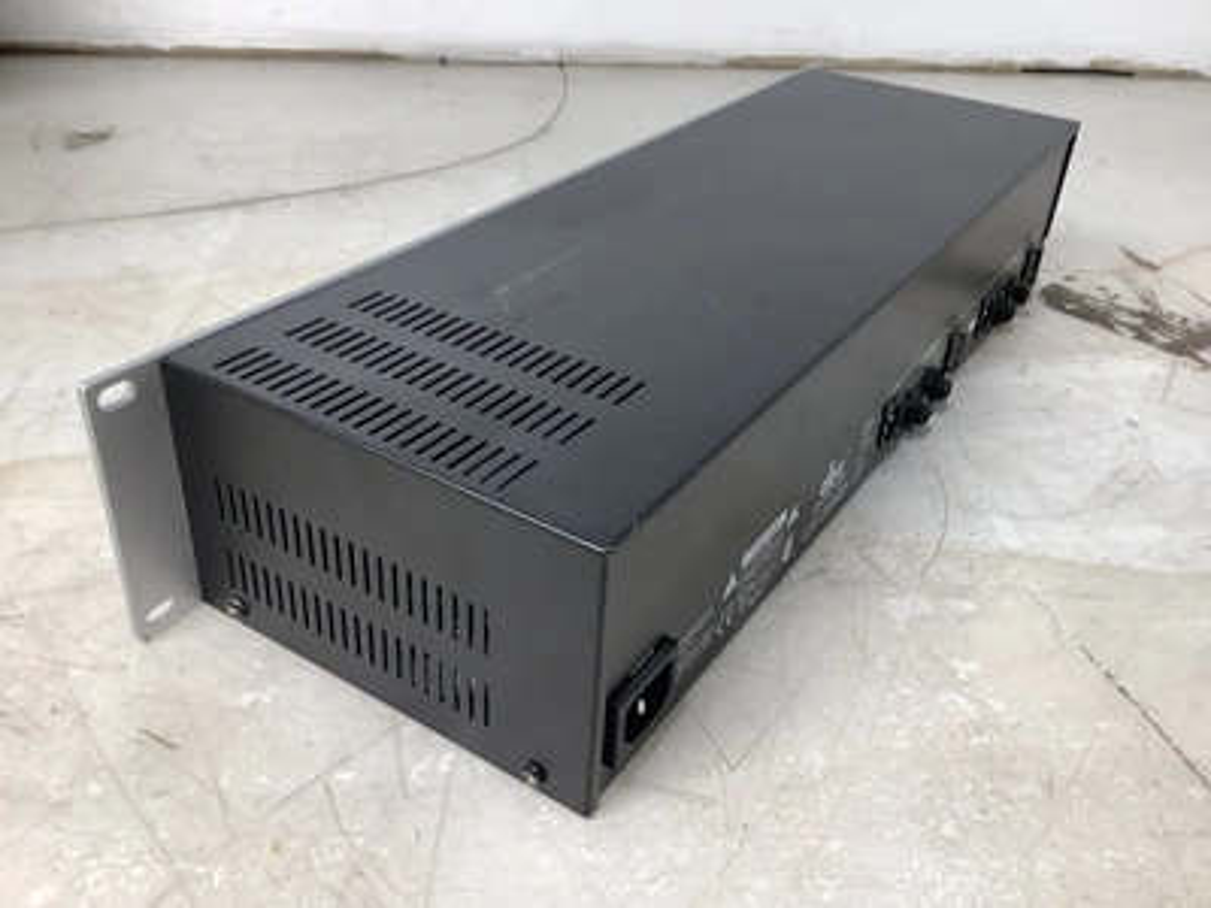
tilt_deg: -32.2
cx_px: 606
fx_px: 1084
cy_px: 454
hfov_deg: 58.4
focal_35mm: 31
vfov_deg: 45.4
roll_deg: -2.5
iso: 80
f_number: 2.4
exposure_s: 1/60
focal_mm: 3.3
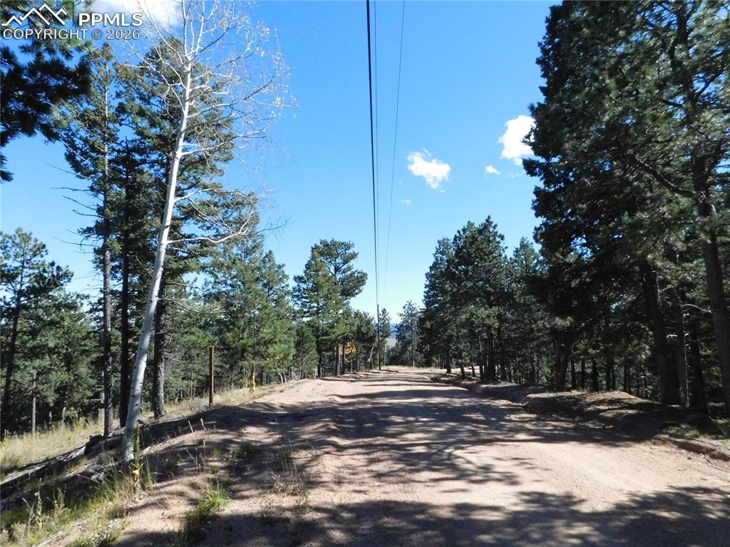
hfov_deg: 74.0
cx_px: 365
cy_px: 274
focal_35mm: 23
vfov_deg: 58.8
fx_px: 485
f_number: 6
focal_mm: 4
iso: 800
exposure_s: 1/1500
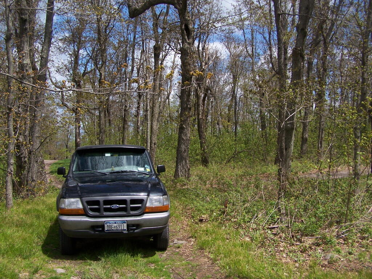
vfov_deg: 37.7
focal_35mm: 38
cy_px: 140
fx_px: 408
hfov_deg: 49.0
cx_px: 186
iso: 80
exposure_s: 1/800
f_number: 4
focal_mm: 6.3
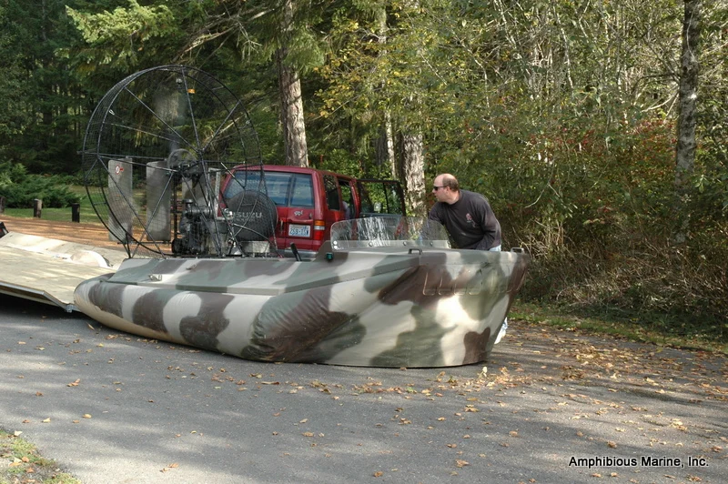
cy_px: 242
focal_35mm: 51
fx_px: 1030
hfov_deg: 38.9
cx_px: 364
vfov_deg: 26.4
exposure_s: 1/125
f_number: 5.6
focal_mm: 34
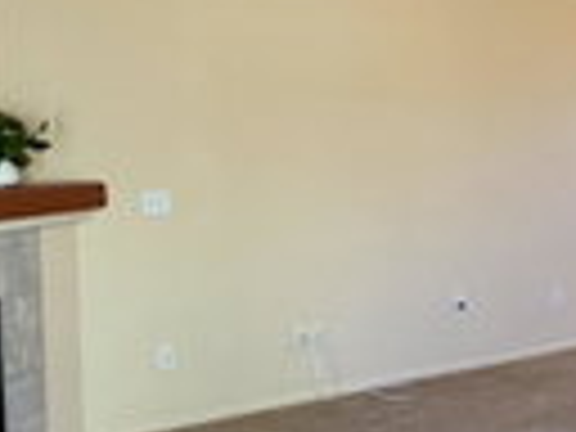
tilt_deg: -3.6
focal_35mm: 56
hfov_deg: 27.5
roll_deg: -0.7
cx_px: 783
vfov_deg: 26.1
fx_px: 932
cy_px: 189
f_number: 2.2
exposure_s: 1/120
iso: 200
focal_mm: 2.22
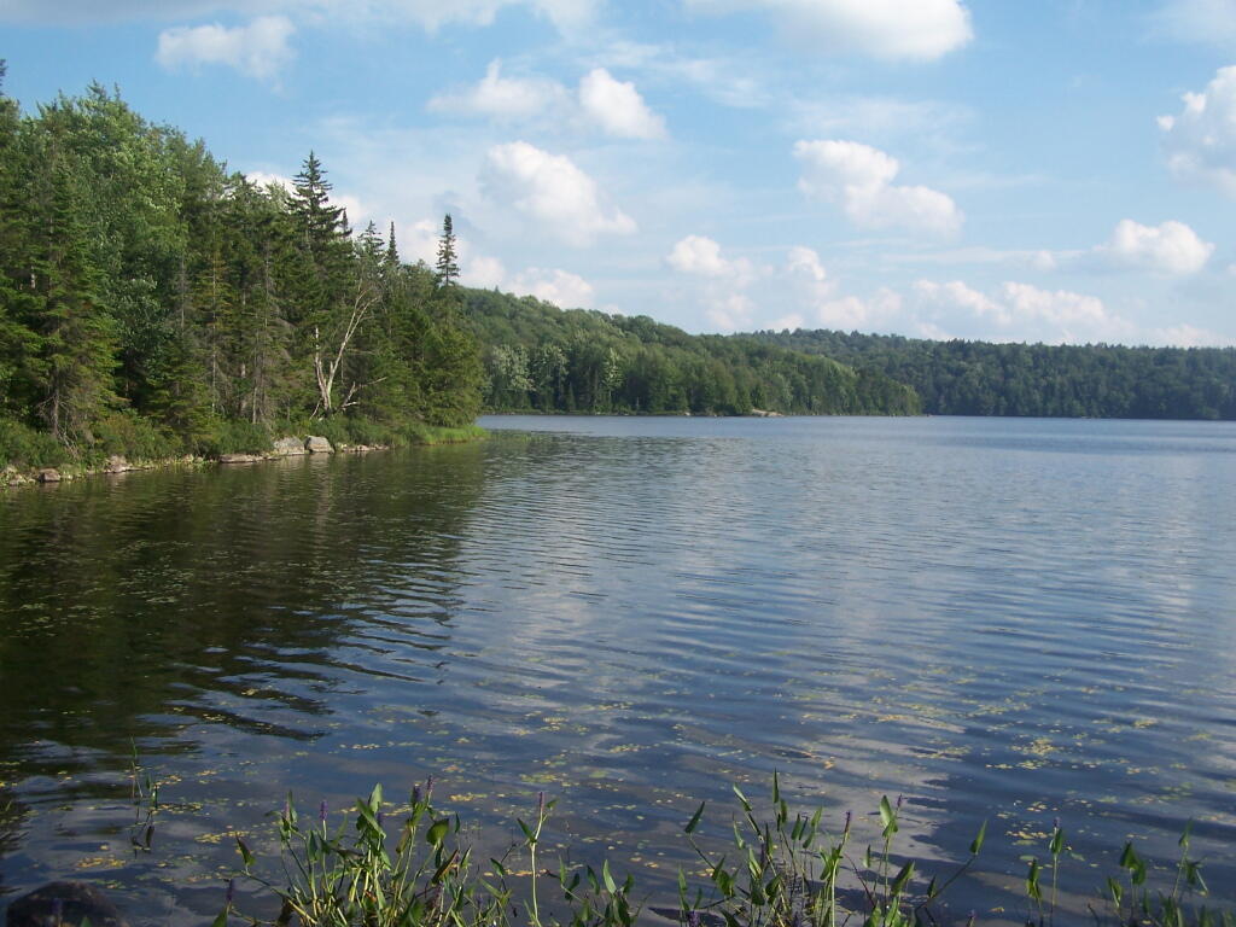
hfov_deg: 49.0
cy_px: 464
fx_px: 1357
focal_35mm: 38
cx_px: 618
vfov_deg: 37.7
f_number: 4
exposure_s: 1/640
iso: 80
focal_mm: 6.3
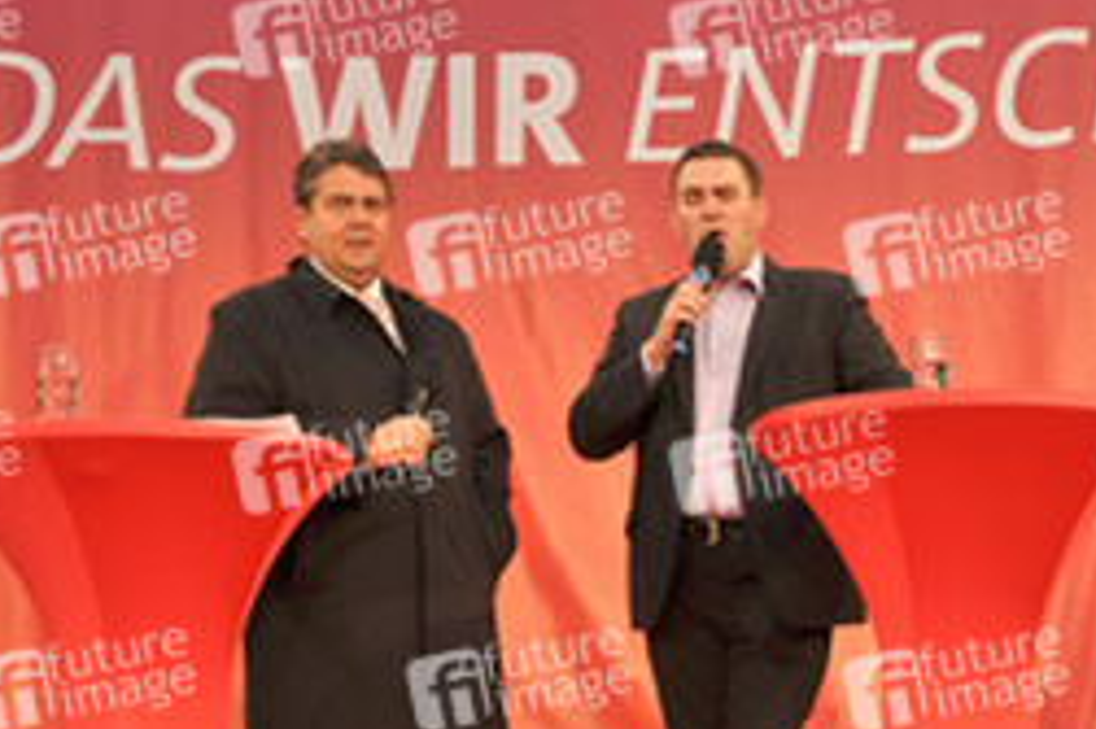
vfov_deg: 19.3
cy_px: 572
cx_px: 841
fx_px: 2130
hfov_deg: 28.4
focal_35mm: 70
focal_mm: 26
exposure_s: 1/160
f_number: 6.3
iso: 200
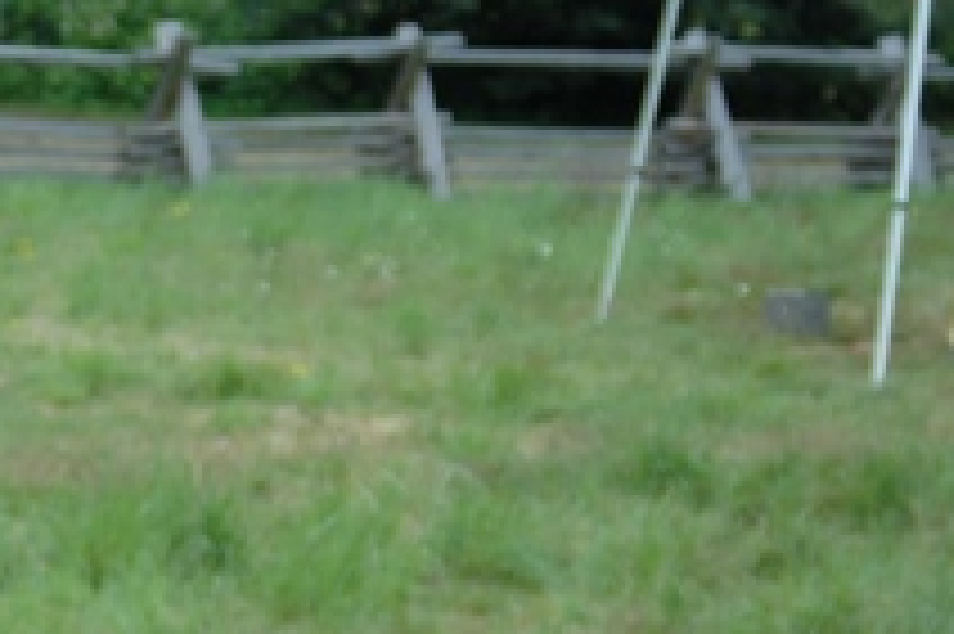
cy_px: 641
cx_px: -351
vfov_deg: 8.1
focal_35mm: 168
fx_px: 4448
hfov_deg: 11.8
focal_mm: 38
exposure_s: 1/1250
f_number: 3.8
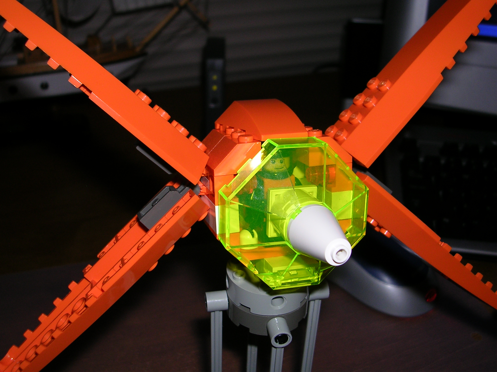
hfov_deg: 45.8
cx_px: 248
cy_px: 186
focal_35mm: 41
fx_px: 589
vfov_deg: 35.1
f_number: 2.9
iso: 50
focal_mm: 6.2
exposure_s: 1/60.1
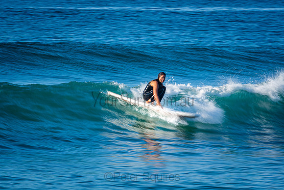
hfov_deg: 2.7
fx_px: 5918
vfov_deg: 1.8
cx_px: 142
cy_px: 95
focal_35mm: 750
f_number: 25
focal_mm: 500
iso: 100
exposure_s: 1/20
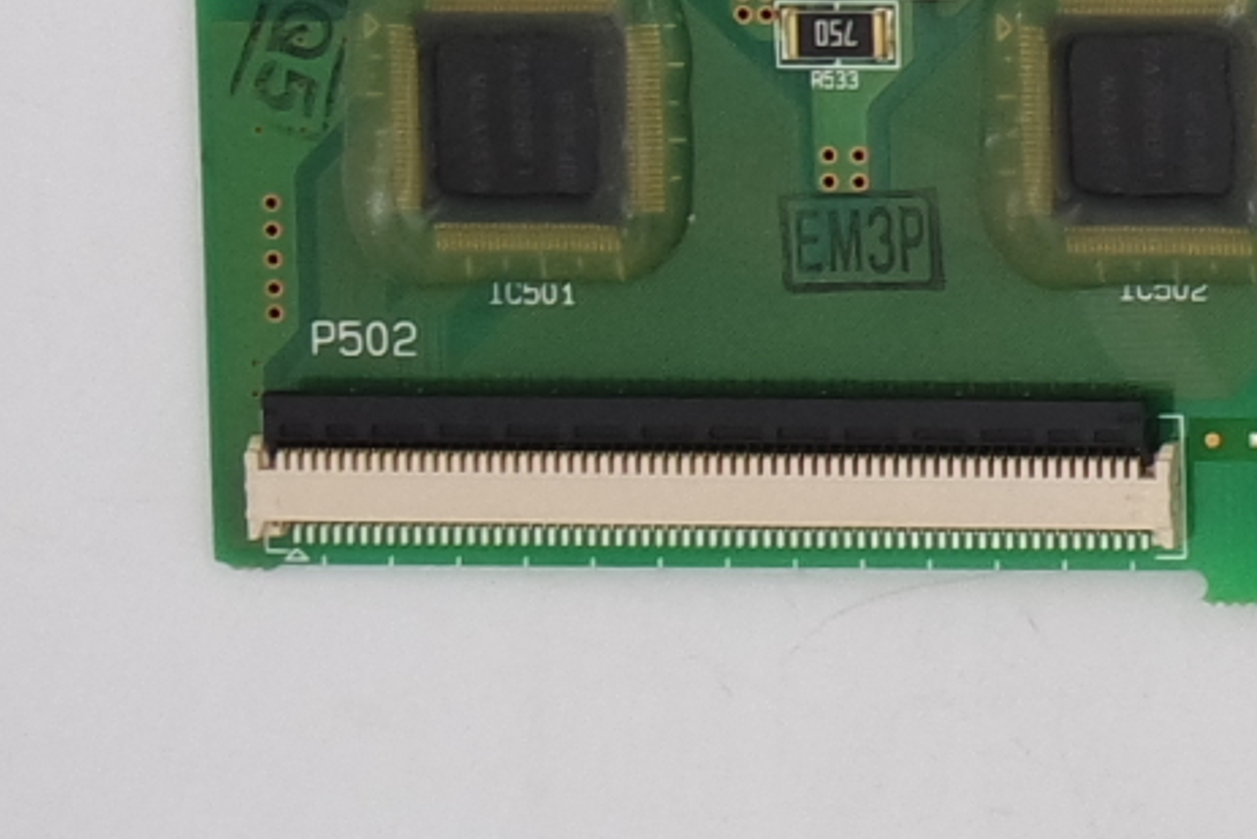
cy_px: -538
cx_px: 3695
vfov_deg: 6.0
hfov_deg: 7.9
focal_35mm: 225
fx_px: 7858
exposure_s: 1/100
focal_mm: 13
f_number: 5.6
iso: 160
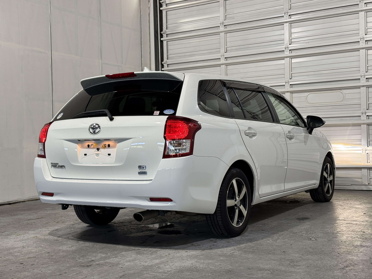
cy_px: 140
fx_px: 516
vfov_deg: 30.3
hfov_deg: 39.7
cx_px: 186
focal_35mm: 48
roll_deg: +0.8
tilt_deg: +0.1
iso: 64
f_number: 1.78
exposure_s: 1/60
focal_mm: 6.76
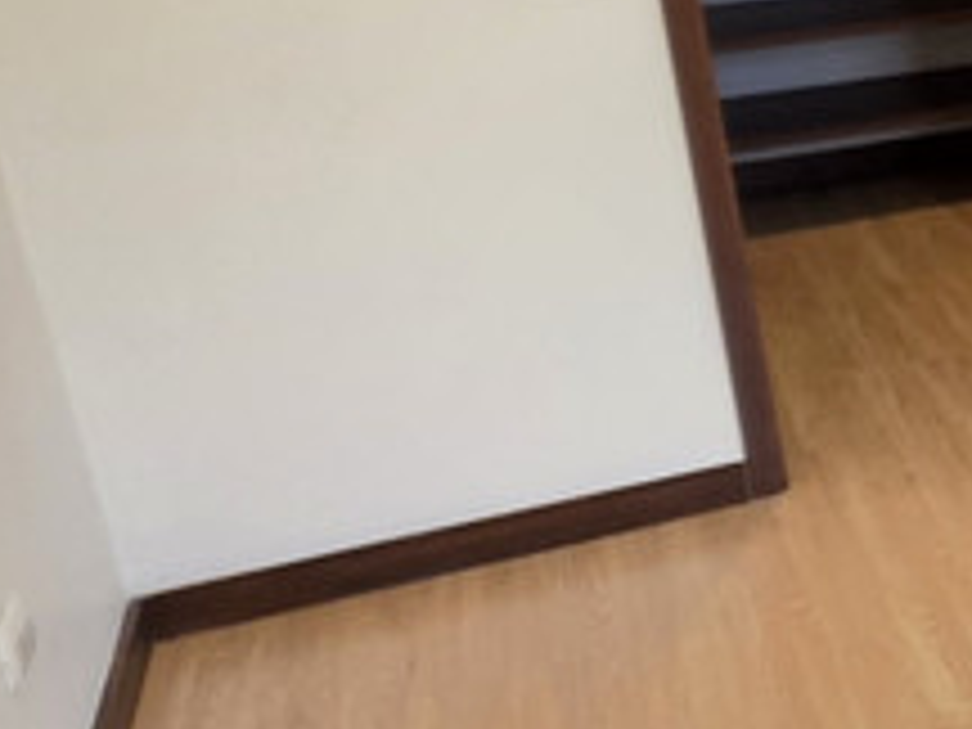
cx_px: 2034
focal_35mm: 65
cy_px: 180
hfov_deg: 17.9
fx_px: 1825
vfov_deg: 22.4
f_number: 1.9
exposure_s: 1/60
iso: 250
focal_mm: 2.2
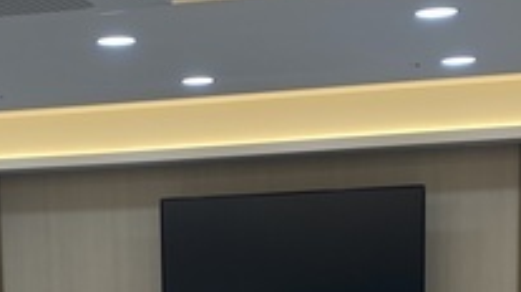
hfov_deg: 21.9
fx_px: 1325
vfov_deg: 12.1
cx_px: 98
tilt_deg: -7.2
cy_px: 422
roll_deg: +1.3
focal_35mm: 96
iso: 40
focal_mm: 4.25
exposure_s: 1/120
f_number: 1.8
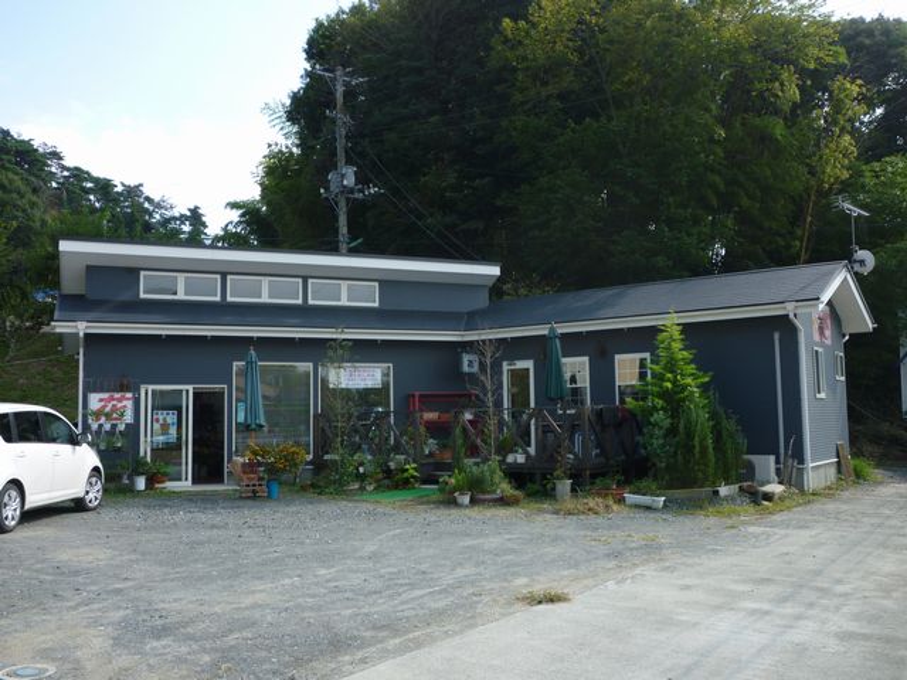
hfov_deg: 55.4
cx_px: 454
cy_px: 340
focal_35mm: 33
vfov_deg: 42.9
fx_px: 865
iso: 80
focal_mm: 5.8
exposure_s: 1/400
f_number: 3.5
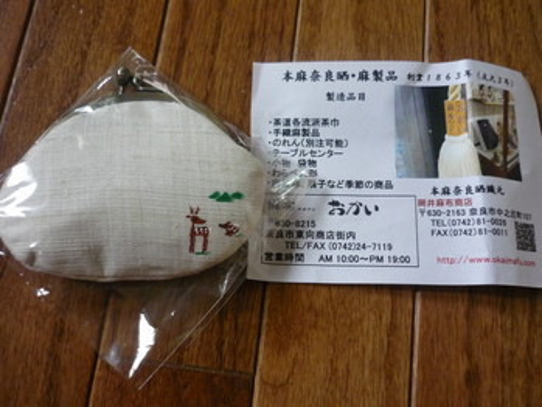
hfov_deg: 55.3
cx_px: 271
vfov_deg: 43.0
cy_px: 204
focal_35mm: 33
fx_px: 517
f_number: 2.8
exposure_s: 1/30
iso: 400
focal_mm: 5.5
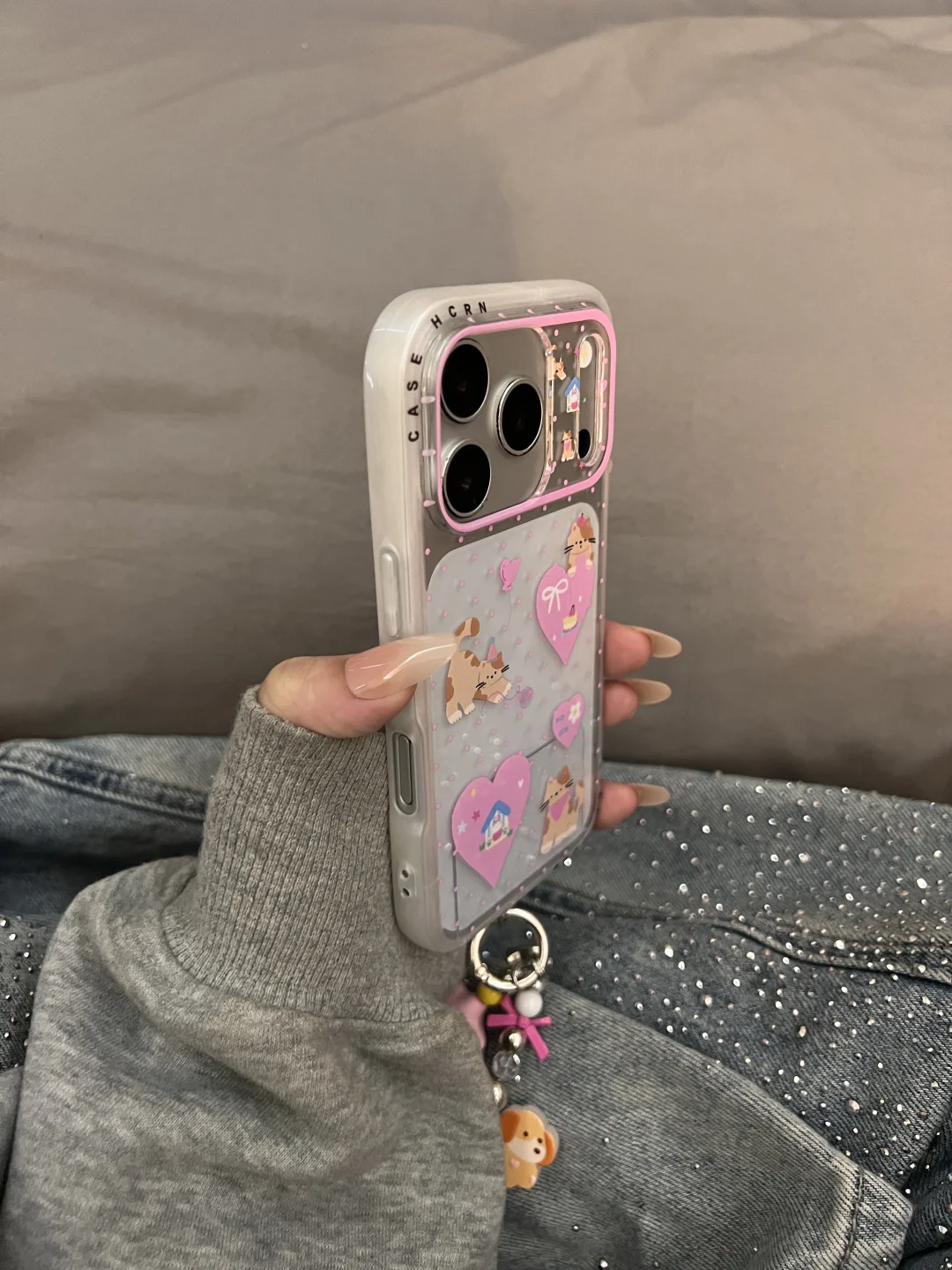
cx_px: 476
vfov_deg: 67.3
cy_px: 635
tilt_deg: -70.3
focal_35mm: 26
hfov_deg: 53.1
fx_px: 953
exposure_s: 1/50
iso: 320
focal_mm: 5.7
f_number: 1.5
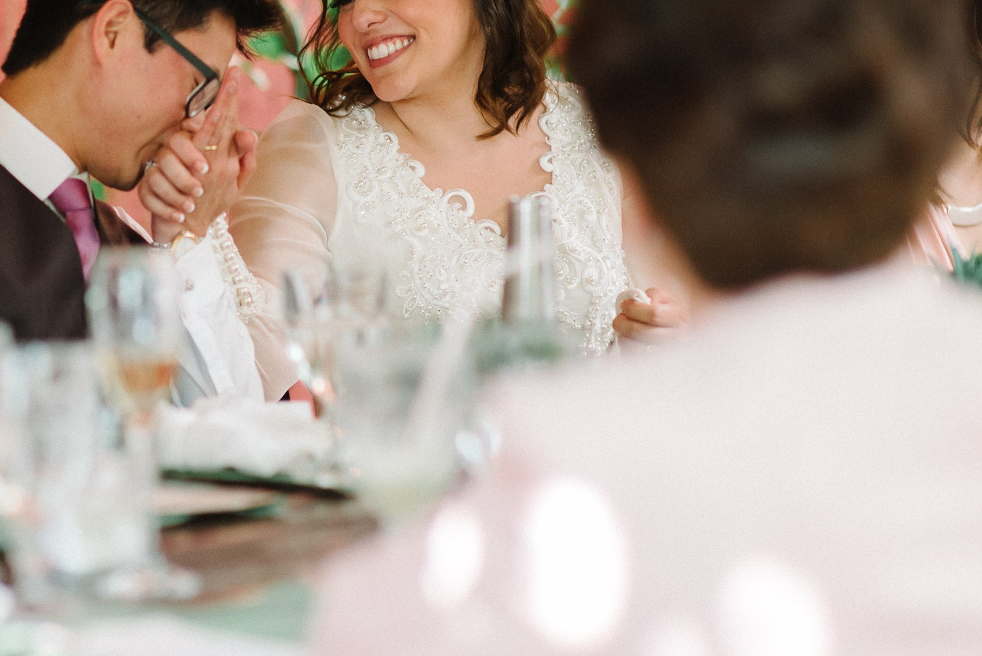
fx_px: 4066
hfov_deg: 13.7
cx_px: 192
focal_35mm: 149
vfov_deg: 9.2
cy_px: 307
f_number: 1.8
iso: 800
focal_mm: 85
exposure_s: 1/125
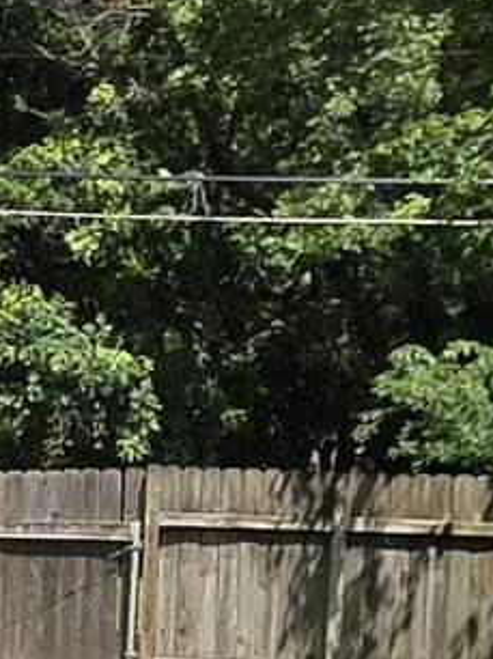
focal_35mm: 98
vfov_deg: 19.0
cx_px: -280
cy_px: 767
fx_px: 1864
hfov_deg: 14.0
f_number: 1.9
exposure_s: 1/1347
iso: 40
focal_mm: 2.2
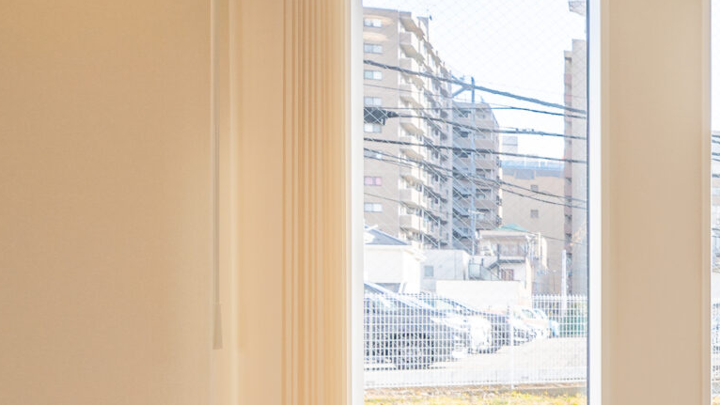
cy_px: 333
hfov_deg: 24.3
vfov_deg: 21.2
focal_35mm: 56
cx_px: 1190
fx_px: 1069
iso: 100
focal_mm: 16
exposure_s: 1/50
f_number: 9
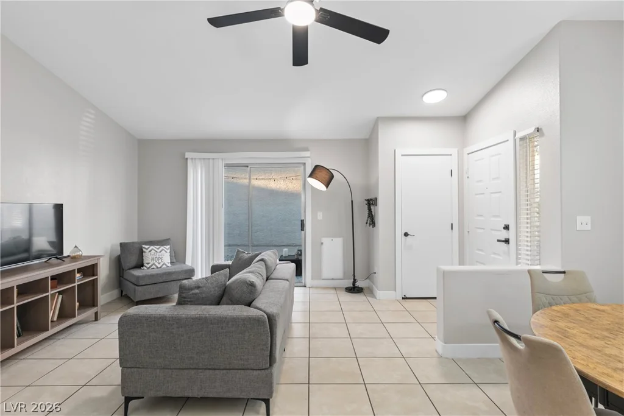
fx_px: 329
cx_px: 312
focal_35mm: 19
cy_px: 208
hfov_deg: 86.9
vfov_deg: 64.6
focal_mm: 19
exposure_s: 1
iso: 400
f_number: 8
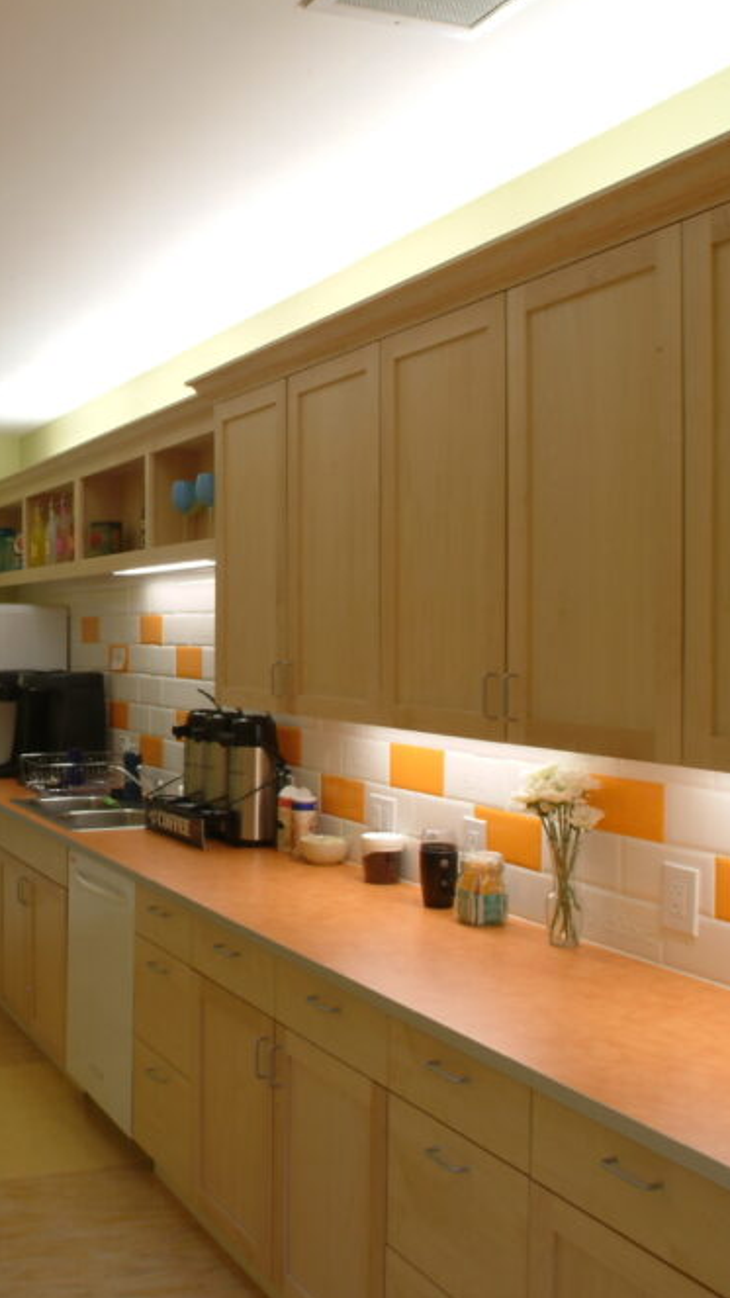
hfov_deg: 31.9
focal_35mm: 34
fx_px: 1170
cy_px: 643
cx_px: -6
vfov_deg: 58.0
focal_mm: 14
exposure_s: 1.5
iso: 100
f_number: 22
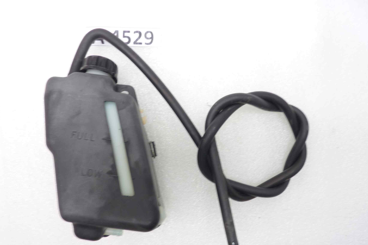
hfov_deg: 67.4
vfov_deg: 47.8
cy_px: 142
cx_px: 180
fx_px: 276
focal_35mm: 27
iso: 80
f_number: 3.3
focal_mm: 4.1
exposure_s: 1/8
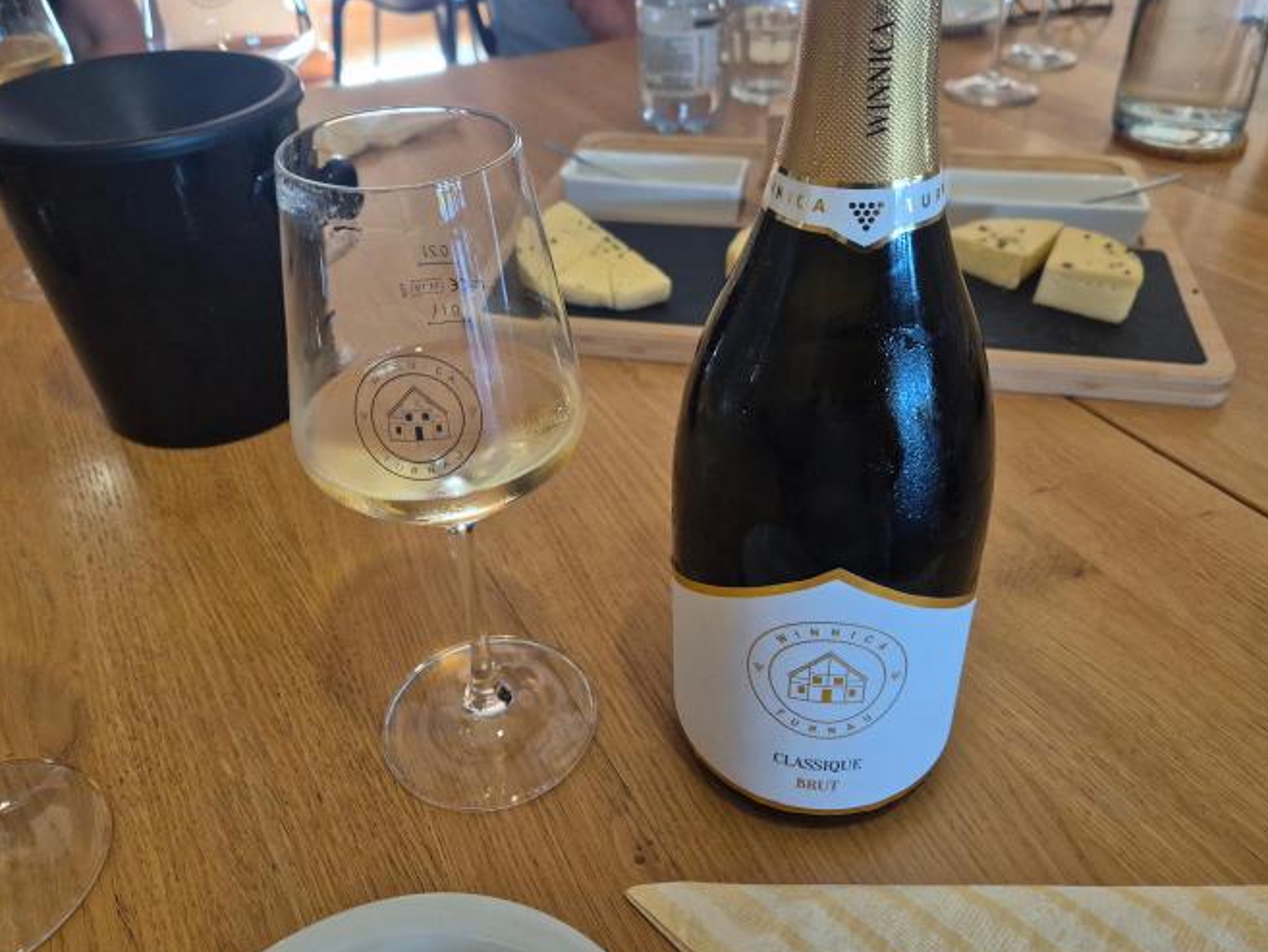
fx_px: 1026
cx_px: 662
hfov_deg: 63.4
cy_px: 407
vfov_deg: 49.6
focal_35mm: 28
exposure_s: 1/100
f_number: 1.8
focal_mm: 5.4
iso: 500
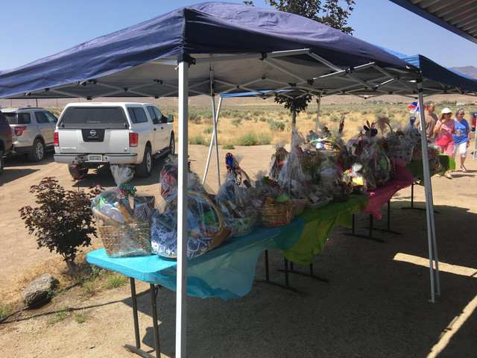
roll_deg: -0.4
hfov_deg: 61.7
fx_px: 400
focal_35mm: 29
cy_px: 179
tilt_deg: -8.0
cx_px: 238
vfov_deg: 48.2
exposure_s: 1/1183
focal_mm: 4.15
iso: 25
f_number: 2.2
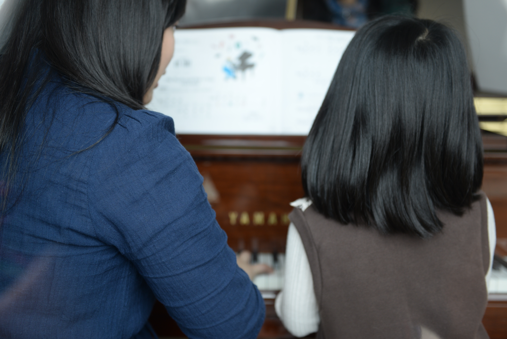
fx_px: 634
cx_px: 254
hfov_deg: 43.6
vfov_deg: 29.9
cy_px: 170
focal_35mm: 45
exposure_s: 1/125
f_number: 2.8
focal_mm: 45
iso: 400
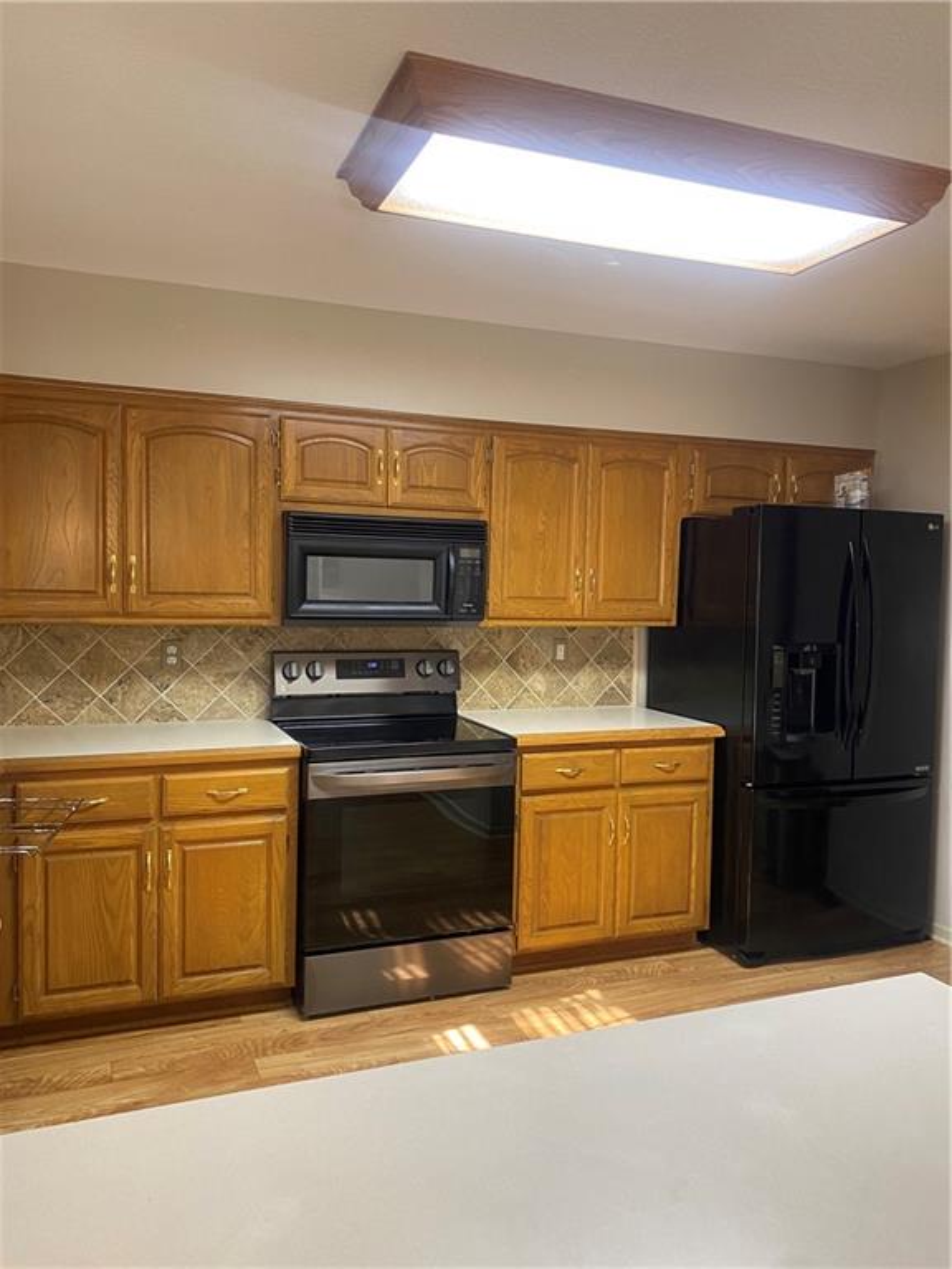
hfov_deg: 53.1
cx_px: 476
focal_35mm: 26
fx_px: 953
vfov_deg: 67.3
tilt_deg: -3.8
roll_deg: -0.6
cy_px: 634
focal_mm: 4.25
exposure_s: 1/60
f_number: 1.8
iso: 125
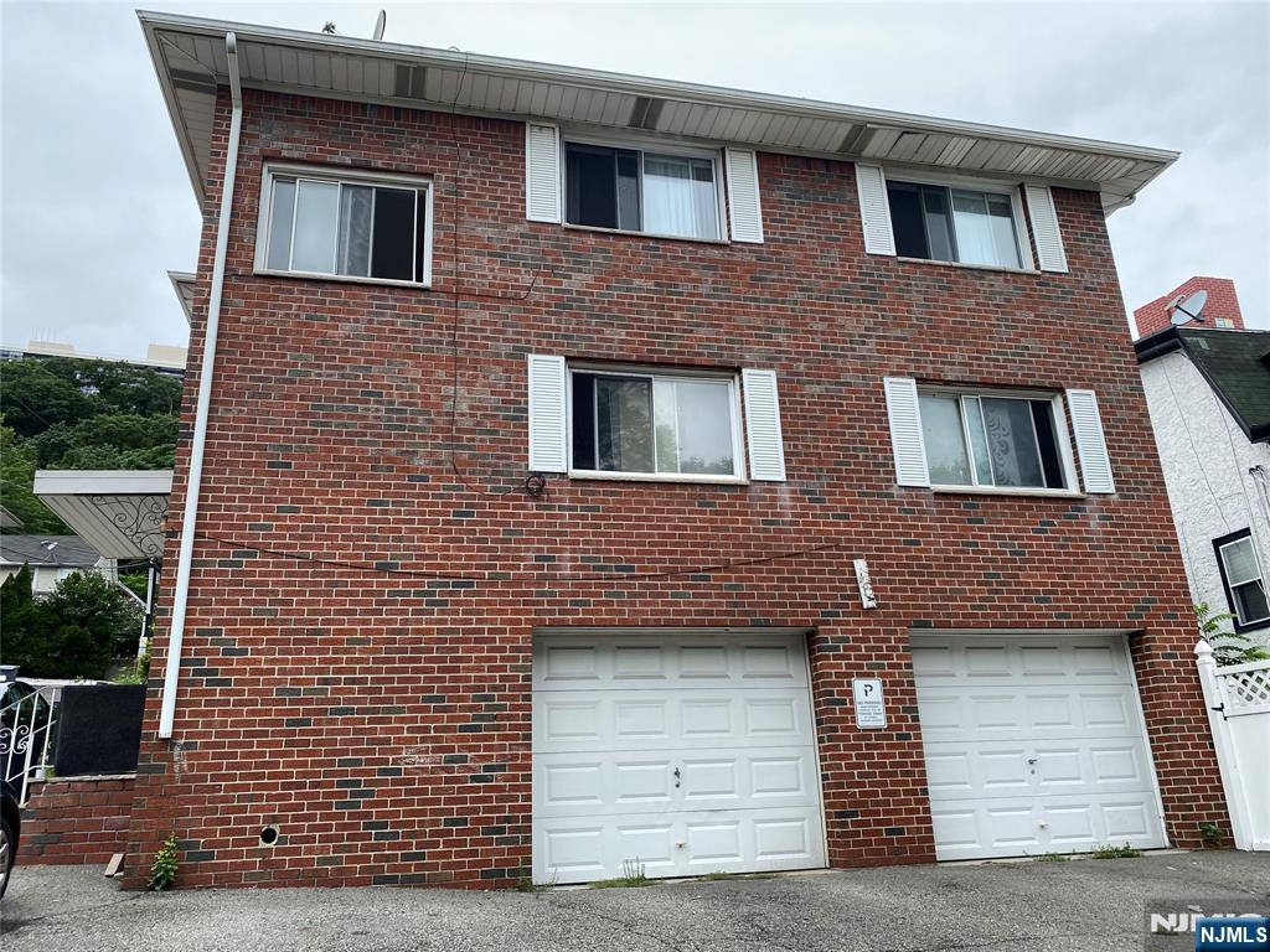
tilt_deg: +18.7
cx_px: 635
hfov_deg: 67.3
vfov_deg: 53.1
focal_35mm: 26
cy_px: 476
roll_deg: +1.9
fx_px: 954
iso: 32
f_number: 1.8
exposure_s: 1/839
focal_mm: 4.25
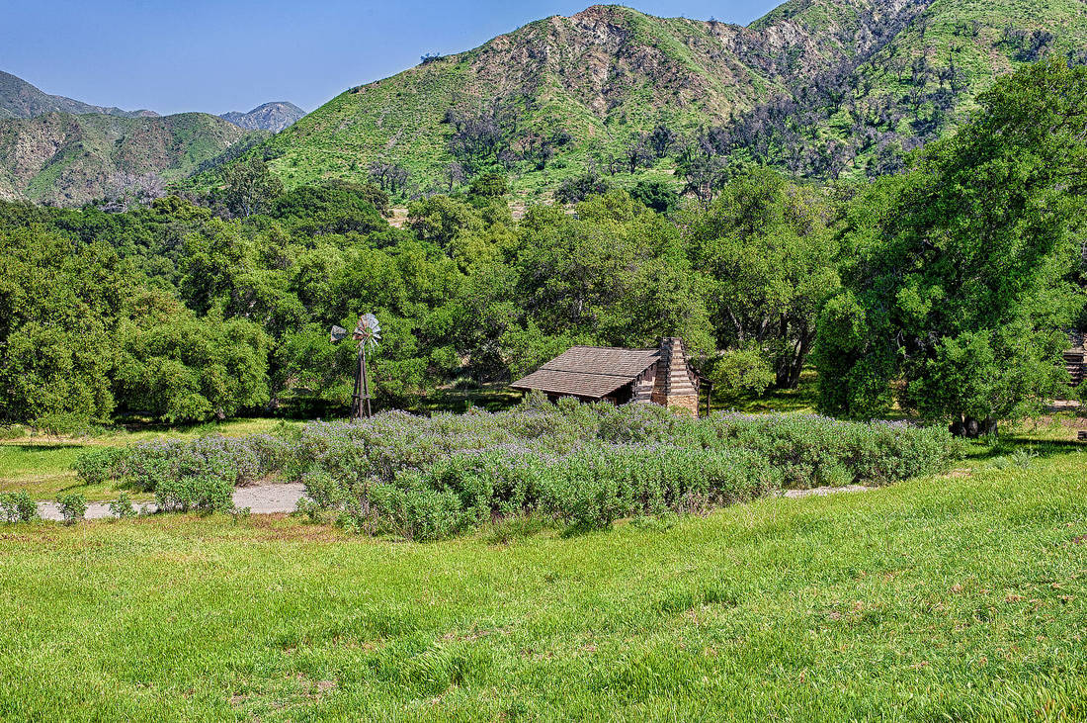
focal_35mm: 40
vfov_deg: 33.3
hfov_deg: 48.5
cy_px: 362
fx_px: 1207
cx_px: 544
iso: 200
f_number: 11
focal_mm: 40
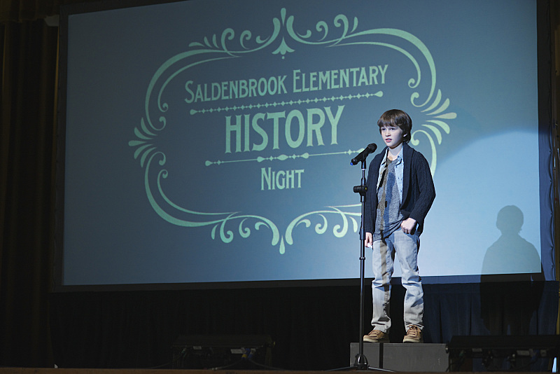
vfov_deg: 16.1
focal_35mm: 85
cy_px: 187
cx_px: 280
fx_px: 1323
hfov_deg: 23.9
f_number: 3.2
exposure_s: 1/320
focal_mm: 85
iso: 2000
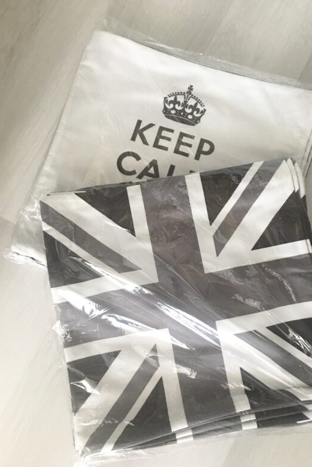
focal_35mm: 31
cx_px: 174
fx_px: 403
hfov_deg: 42.3
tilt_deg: -80.6
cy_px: 237
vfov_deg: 60.3
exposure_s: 1/10
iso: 100
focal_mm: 4.15
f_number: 2.2
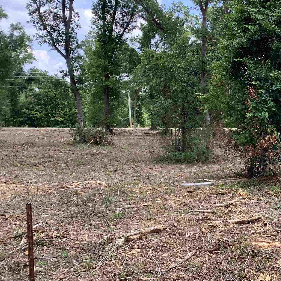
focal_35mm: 56
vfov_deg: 30.5
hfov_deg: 28.8
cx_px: 277
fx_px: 514
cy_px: 173
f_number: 2.4
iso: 25
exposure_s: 1/273
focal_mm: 3.3
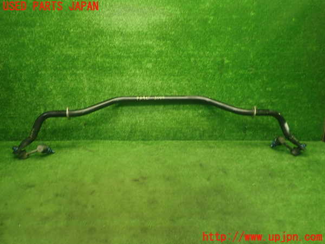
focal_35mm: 30
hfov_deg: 60.0
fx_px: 282
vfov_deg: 46.8
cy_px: 122
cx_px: 162
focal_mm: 5.4
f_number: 2.3
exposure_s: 1/30
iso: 200
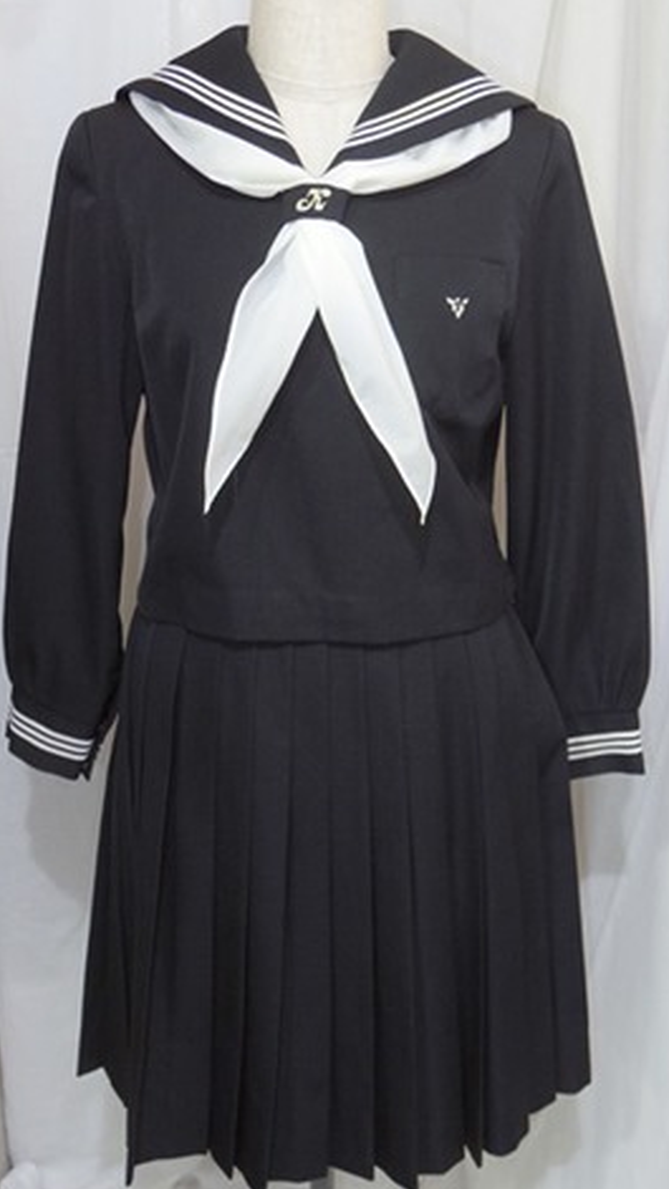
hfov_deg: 38.9
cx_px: 328
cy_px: 605
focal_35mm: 30
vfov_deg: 64.3
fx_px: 946
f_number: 2.8
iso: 200
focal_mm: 5
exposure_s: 1/15
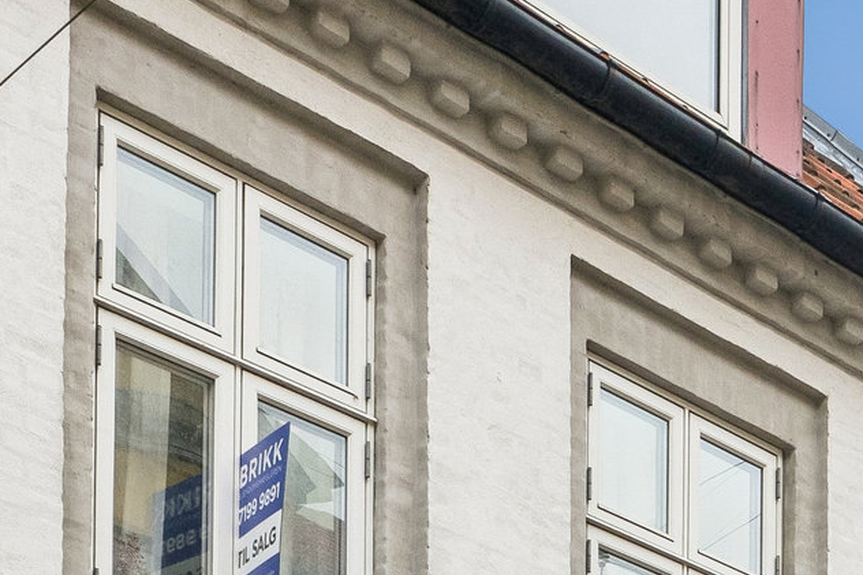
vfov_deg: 12.8
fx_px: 2277
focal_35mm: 95
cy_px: 1097
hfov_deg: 21.2
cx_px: 699
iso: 400
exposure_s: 1/30
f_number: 8
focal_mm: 20
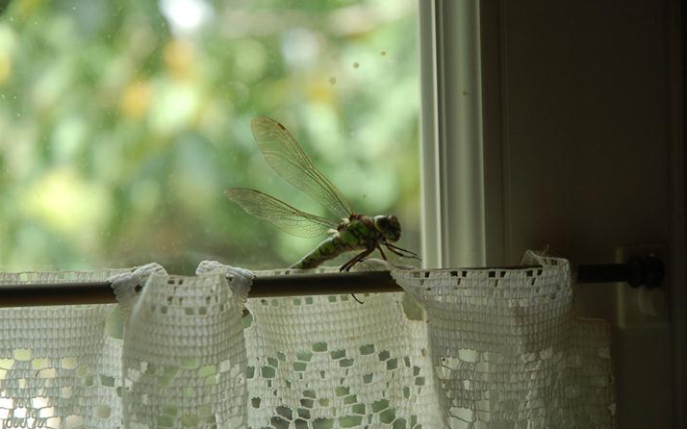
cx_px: 343
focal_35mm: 108
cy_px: 216
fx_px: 2022
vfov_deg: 12.1
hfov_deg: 19.3
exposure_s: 1/200
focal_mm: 70
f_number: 4.5
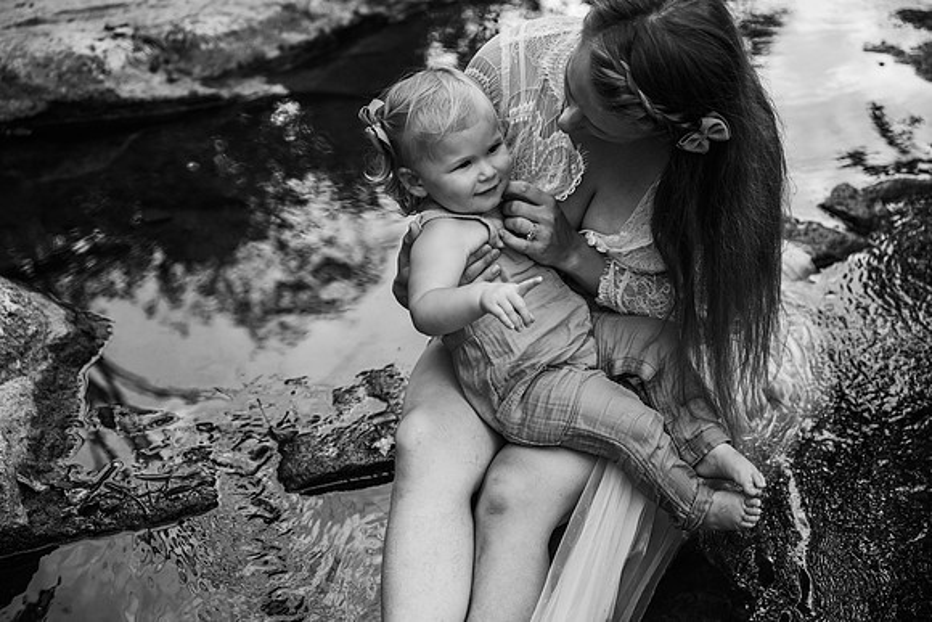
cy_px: 311
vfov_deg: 27.5
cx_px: 466
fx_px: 1269
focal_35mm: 49
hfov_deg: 40.3
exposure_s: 1/1600
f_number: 3.2
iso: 500
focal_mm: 49
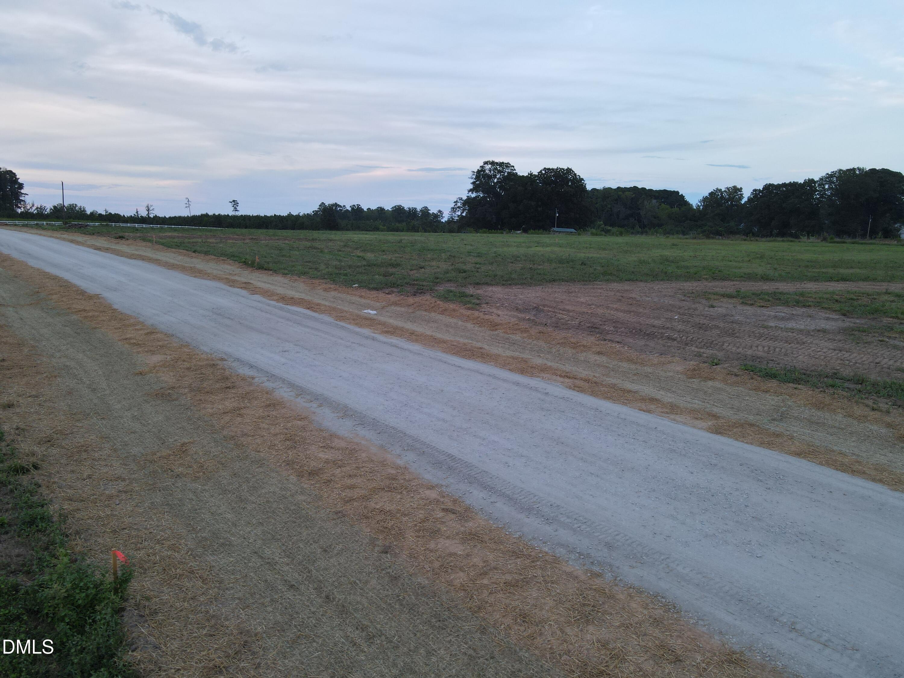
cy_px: 339
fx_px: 627
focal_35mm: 24
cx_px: 452
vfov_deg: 56.8
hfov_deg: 71.6
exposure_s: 1/20
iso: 100
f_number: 2.8
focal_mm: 4.5
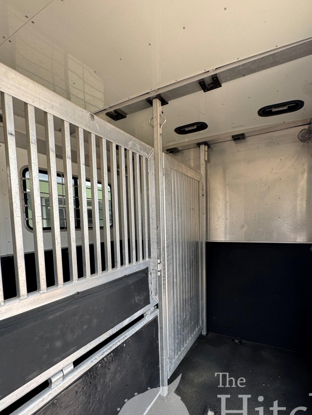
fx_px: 216
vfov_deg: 87.1
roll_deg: +2.3
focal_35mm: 18
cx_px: 163
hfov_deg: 71.6
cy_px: 239
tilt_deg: -4.4
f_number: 2.2
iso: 40
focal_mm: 2.22
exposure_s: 1/212
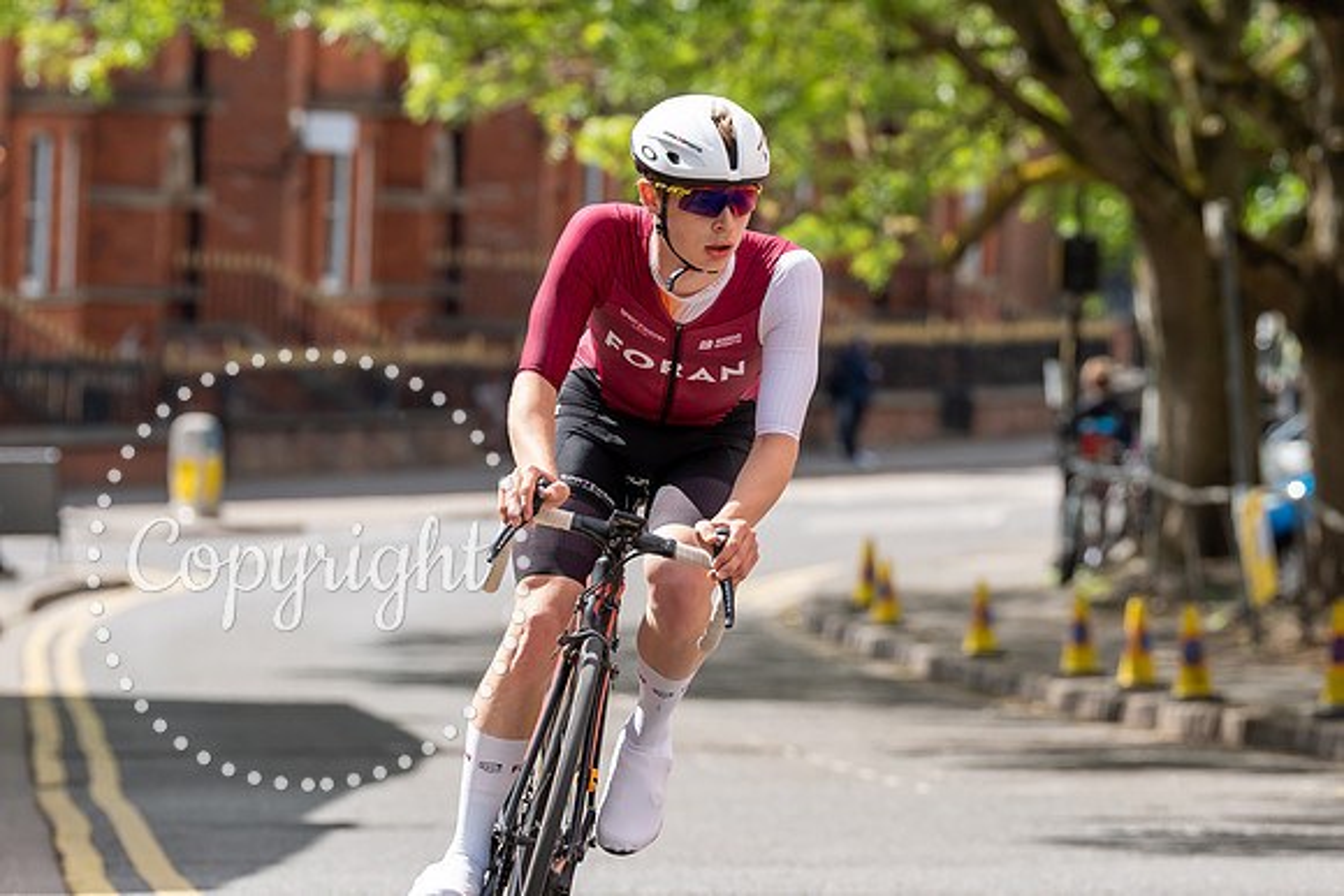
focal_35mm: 294
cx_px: 685
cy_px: 237
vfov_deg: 4.7
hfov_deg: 7.0
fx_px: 10989
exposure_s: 1/1000
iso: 500
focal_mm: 200
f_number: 5.6
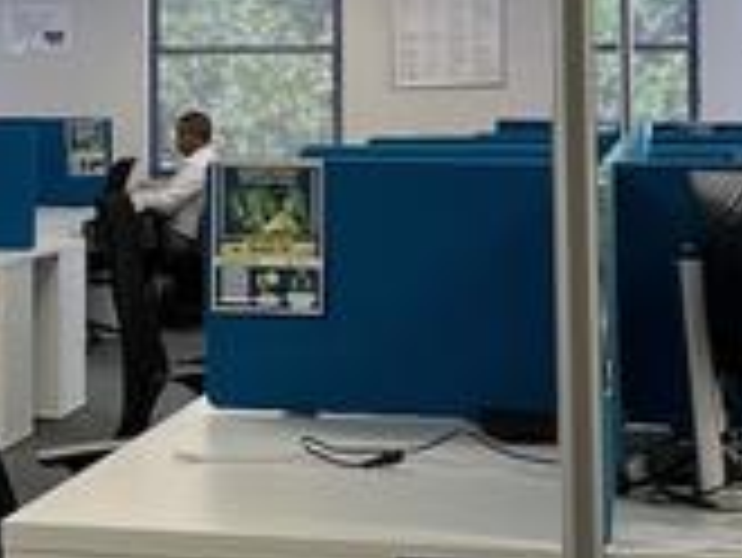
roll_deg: -0.4
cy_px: 86
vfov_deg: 11.7
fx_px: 2703
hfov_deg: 14.7
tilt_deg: +0.2
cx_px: -301
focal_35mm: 126
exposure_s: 1/100
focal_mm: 5.1
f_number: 1.6
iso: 80
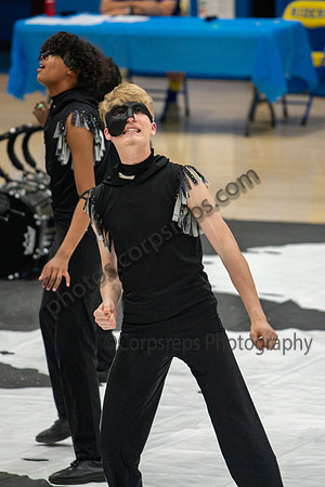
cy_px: 206
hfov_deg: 4.0
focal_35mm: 346
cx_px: 177
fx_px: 4689
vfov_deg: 6.0
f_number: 4
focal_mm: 200
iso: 3600
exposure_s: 1/500
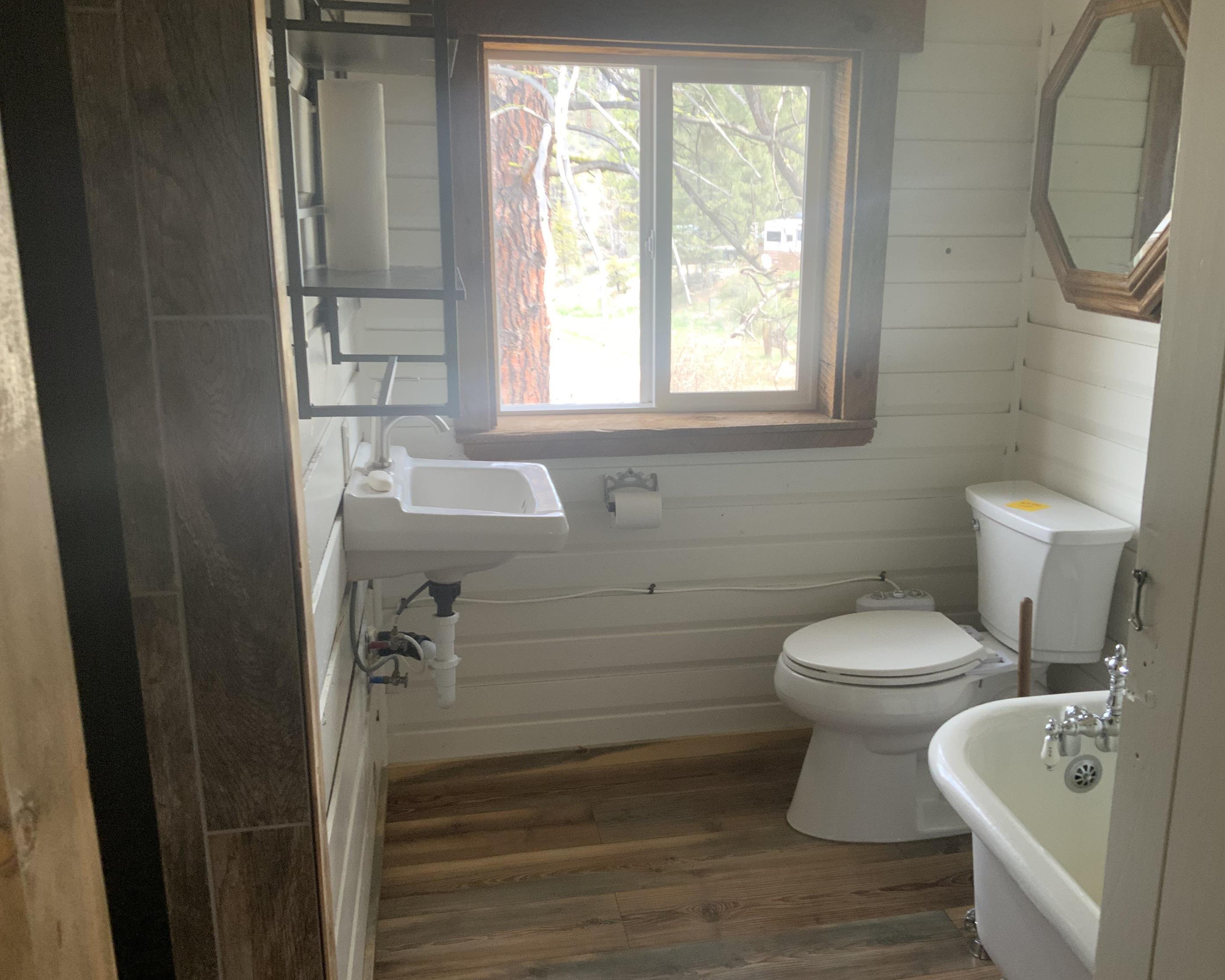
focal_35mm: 31
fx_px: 1124
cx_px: 666
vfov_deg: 47.1
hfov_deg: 57.1
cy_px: 491
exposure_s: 1/60
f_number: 1.8
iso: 50
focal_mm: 3
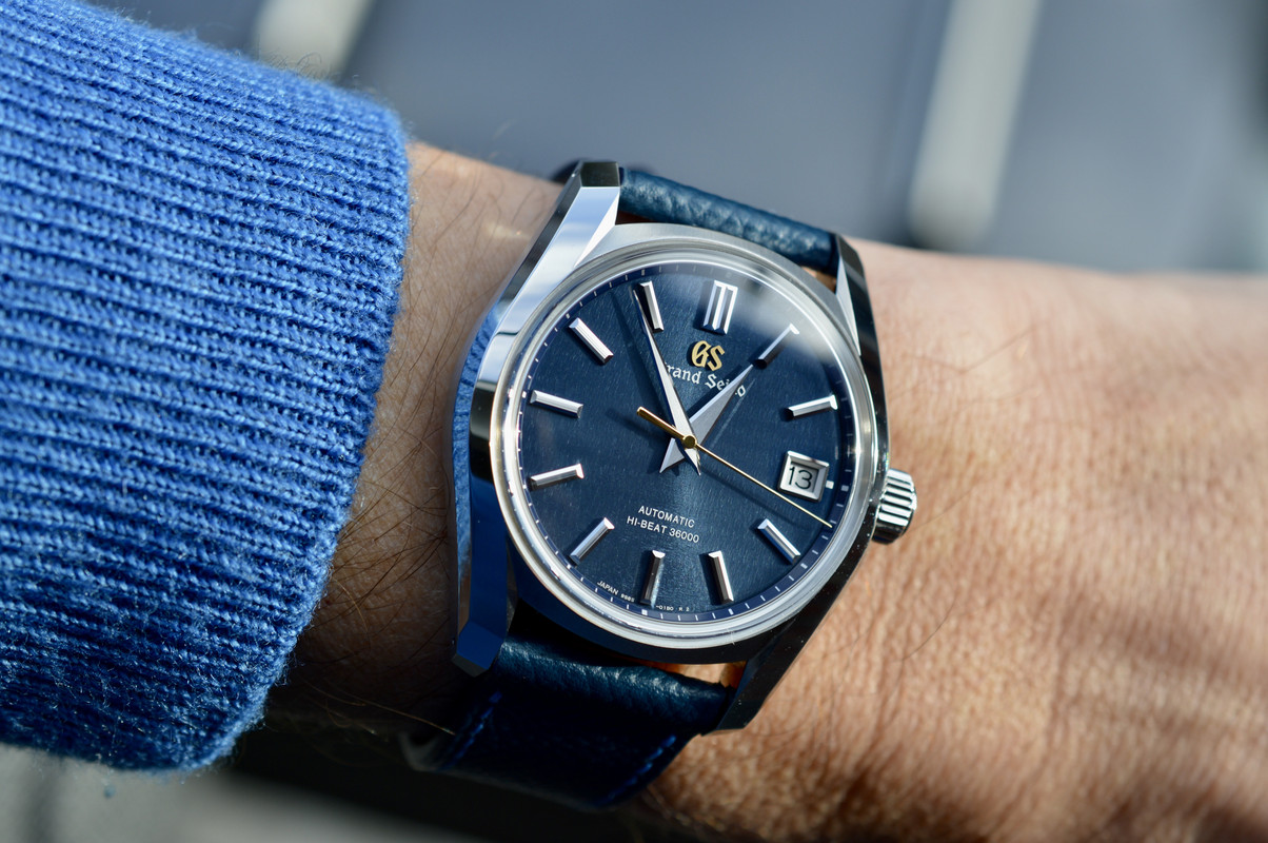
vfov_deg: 22.6
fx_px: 2111
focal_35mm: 60
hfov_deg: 33.4
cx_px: 634
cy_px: 422
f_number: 6.3
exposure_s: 1/160
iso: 100
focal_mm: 40
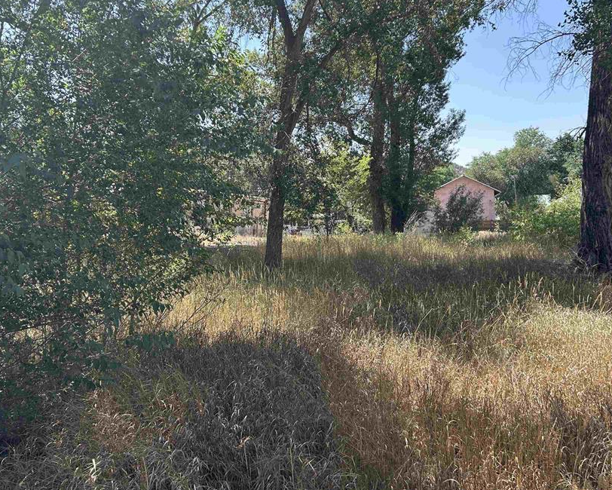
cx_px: 297
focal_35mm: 32
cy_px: 211
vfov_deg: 45.7
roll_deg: -0.1
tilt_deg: +1.6
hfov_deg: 55.6
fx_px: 580
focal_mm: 5.7
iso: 50
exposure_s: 1/1029
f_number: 1.5
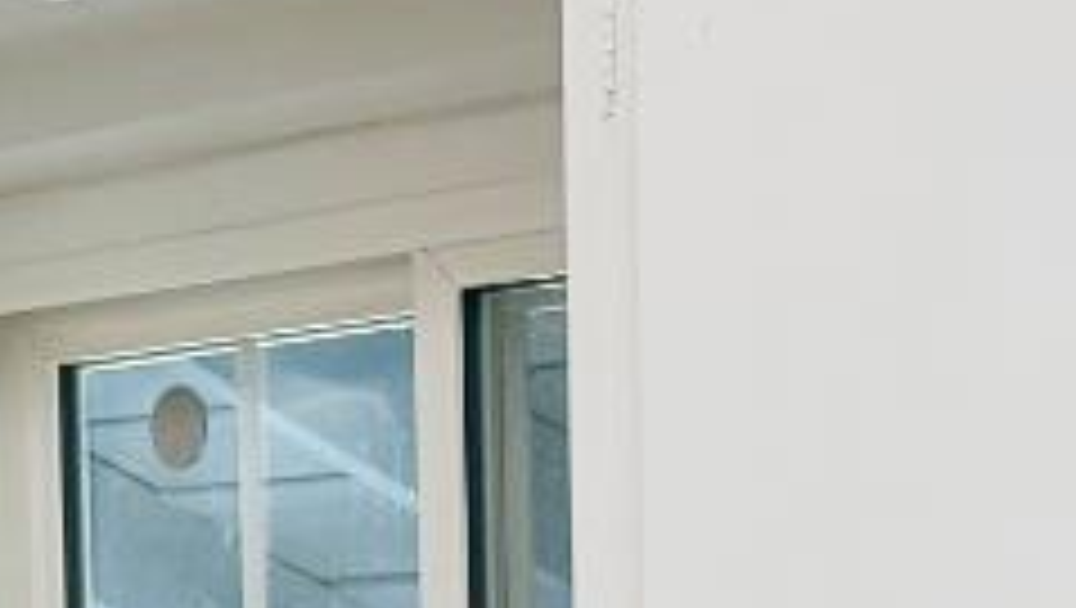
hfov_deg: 12.8
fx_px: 4684
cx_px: 1283
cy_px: 2042
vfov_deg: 6.5
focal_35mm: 164
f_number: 1.78
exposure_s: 1/120
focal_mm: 6.76
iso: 125
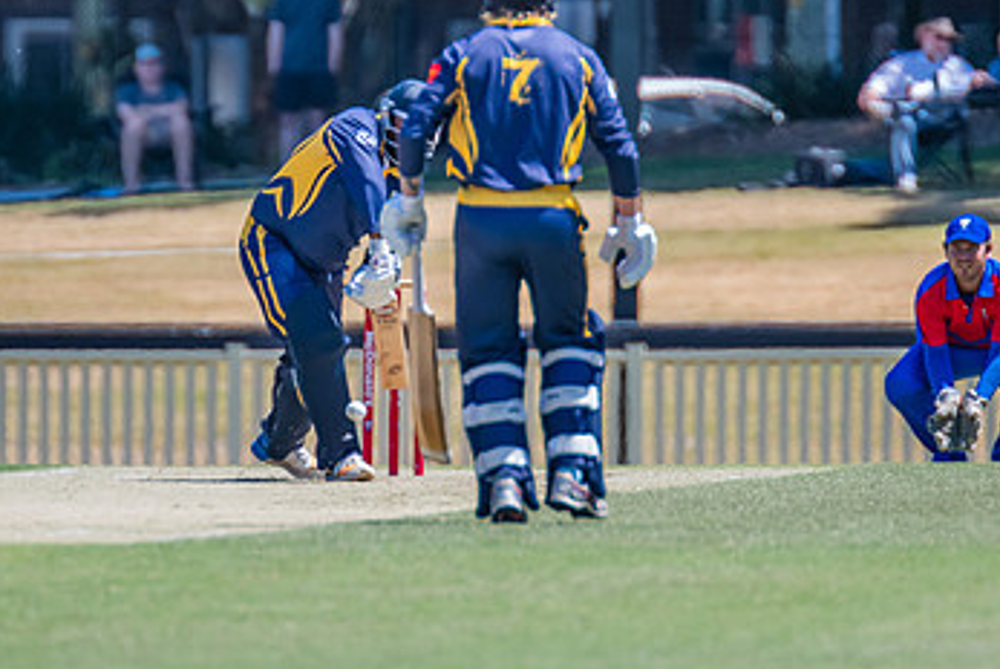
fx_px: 30858
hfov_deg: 1.9
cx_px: 366
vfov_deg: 1.2
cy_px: 108
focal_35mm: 1110
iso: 900
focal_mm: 600
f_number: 5.6
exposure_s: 1/2000
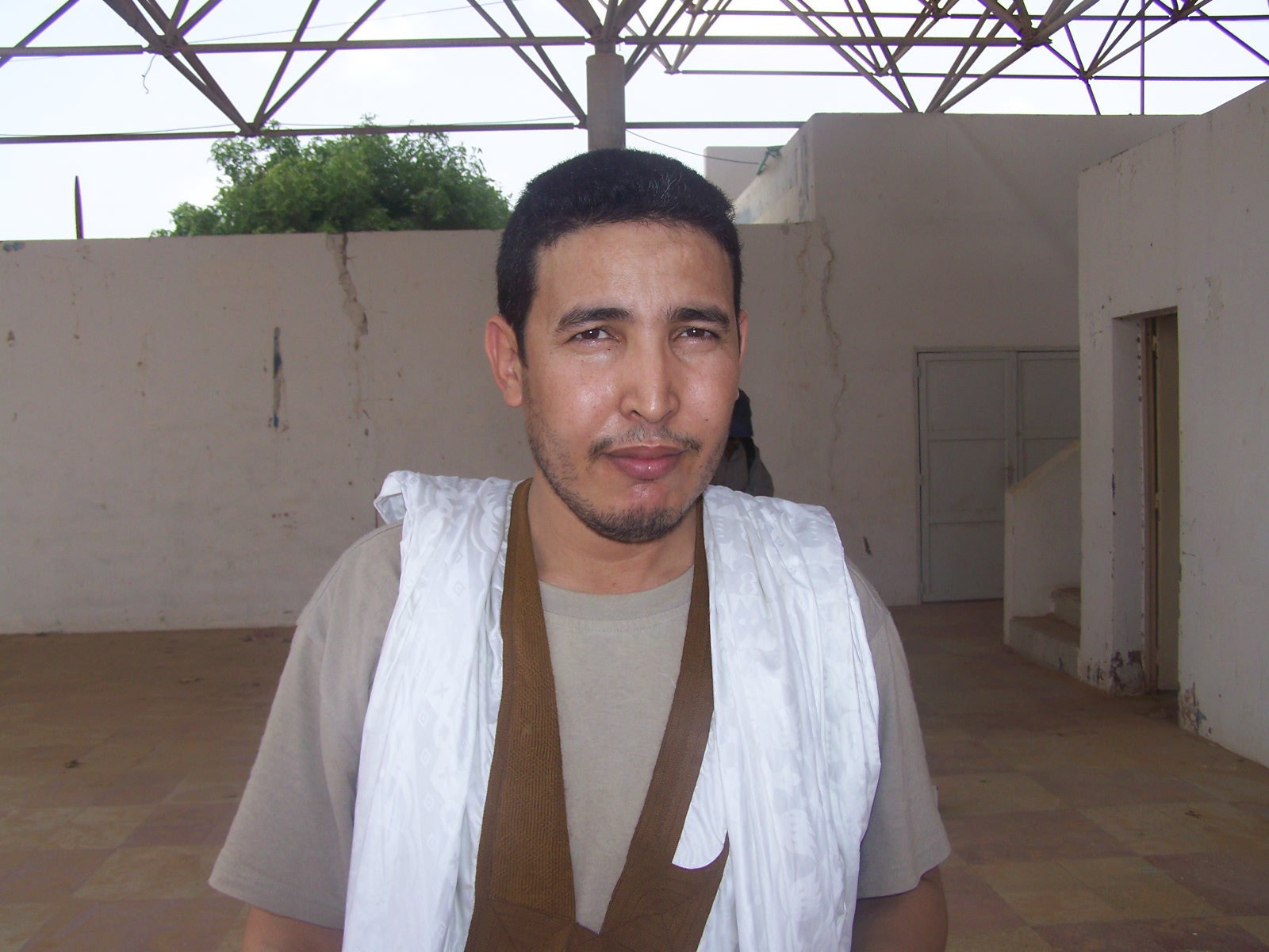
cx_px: 634
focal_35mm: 38
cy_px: 476
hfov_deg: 49.0
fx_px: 1393
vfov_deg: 37.7
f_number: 4
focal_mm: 6.3
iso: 64
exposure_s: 1/250
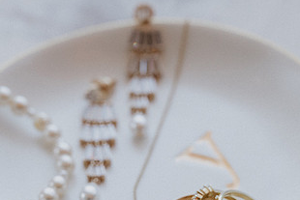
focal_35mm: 163
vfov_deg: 8.4
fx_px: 1359
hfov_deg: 12.6
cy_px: 154
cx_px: 150
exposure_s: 1/400
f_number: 5
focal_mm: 70
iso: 1000
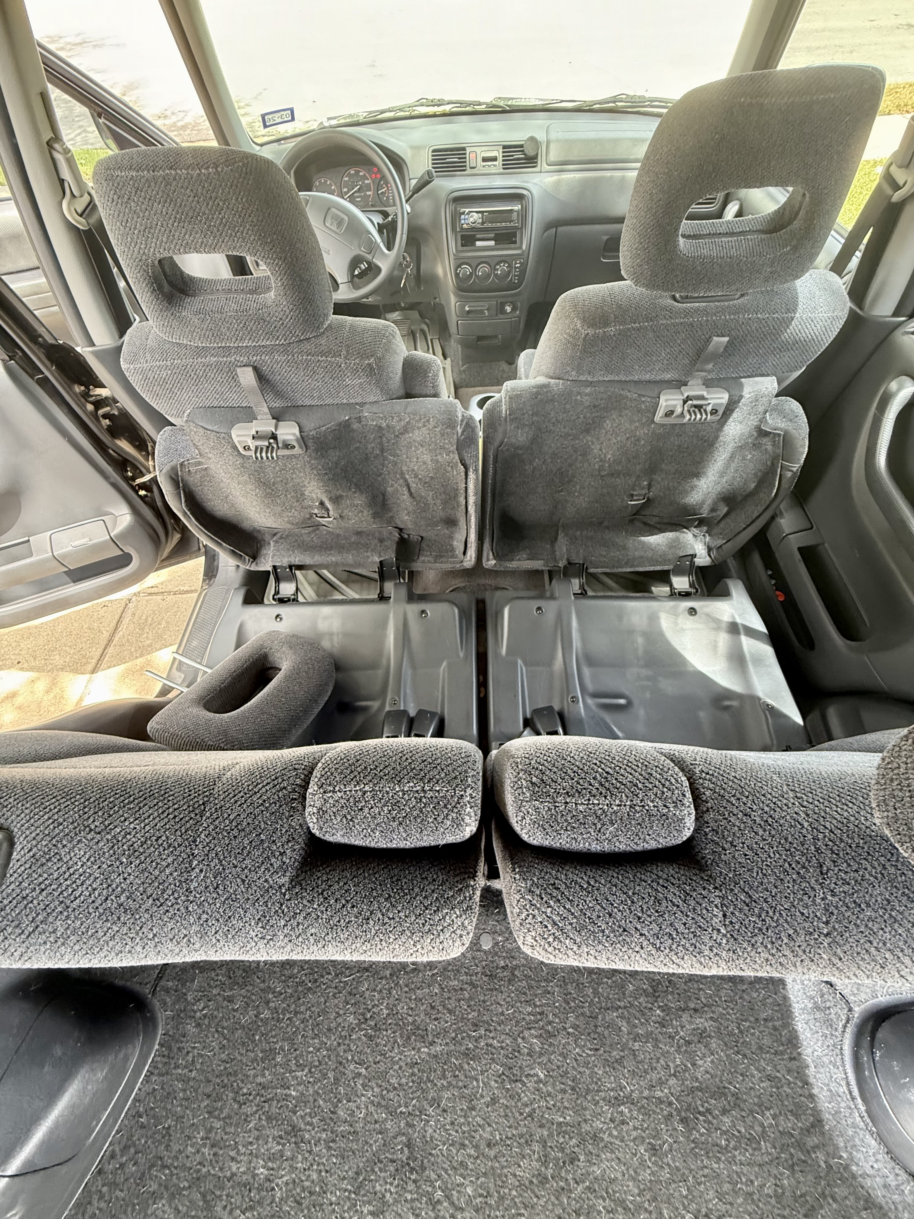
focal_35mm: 14
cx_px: 457
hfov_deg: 85.7
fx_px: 493
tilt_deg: -58.5
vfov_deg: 102.1
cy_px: 610
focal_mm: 2.22
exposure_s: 1/66
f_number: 2.2
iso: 320
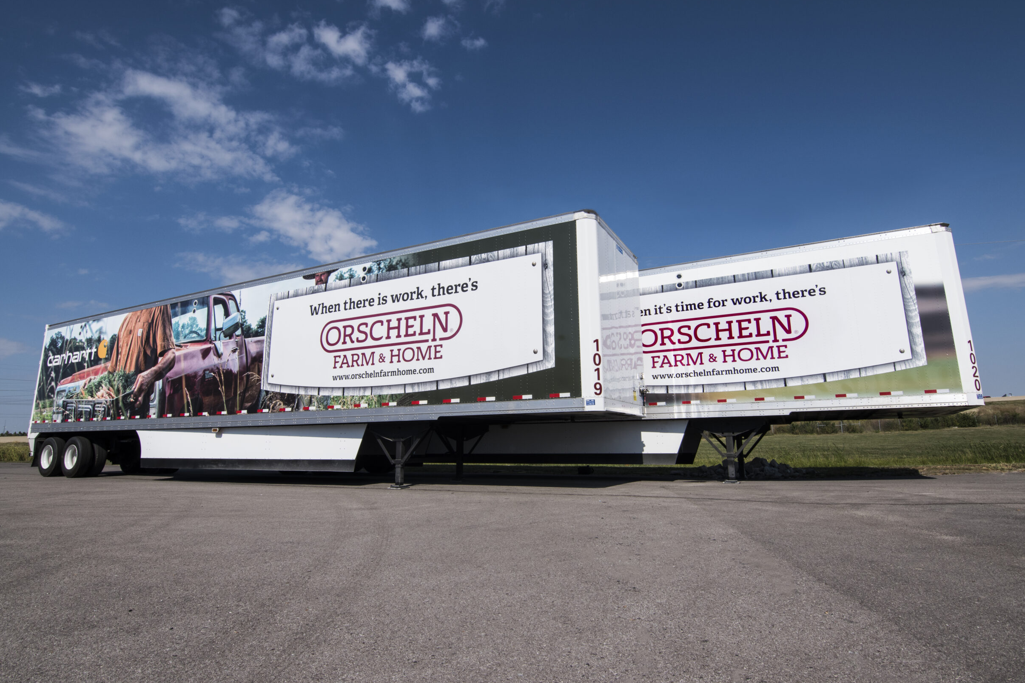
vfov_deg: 68.8
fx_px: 499
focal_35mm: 18
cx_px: 517
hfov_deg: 91.5
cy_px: 343
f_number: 14
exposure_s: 1/320
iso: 200
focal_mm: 11
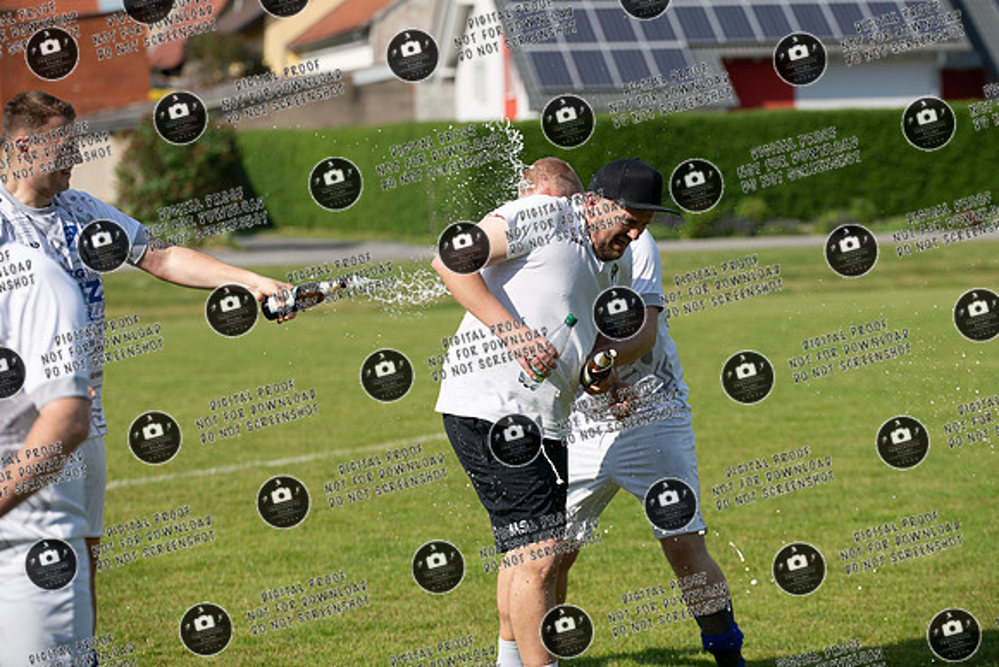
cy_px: 302
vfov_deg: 11.0
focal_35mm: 125
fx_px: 3471
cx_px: 554
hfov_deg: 16.4
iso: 100
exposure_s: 1/1600
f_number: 3.5
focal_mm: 112
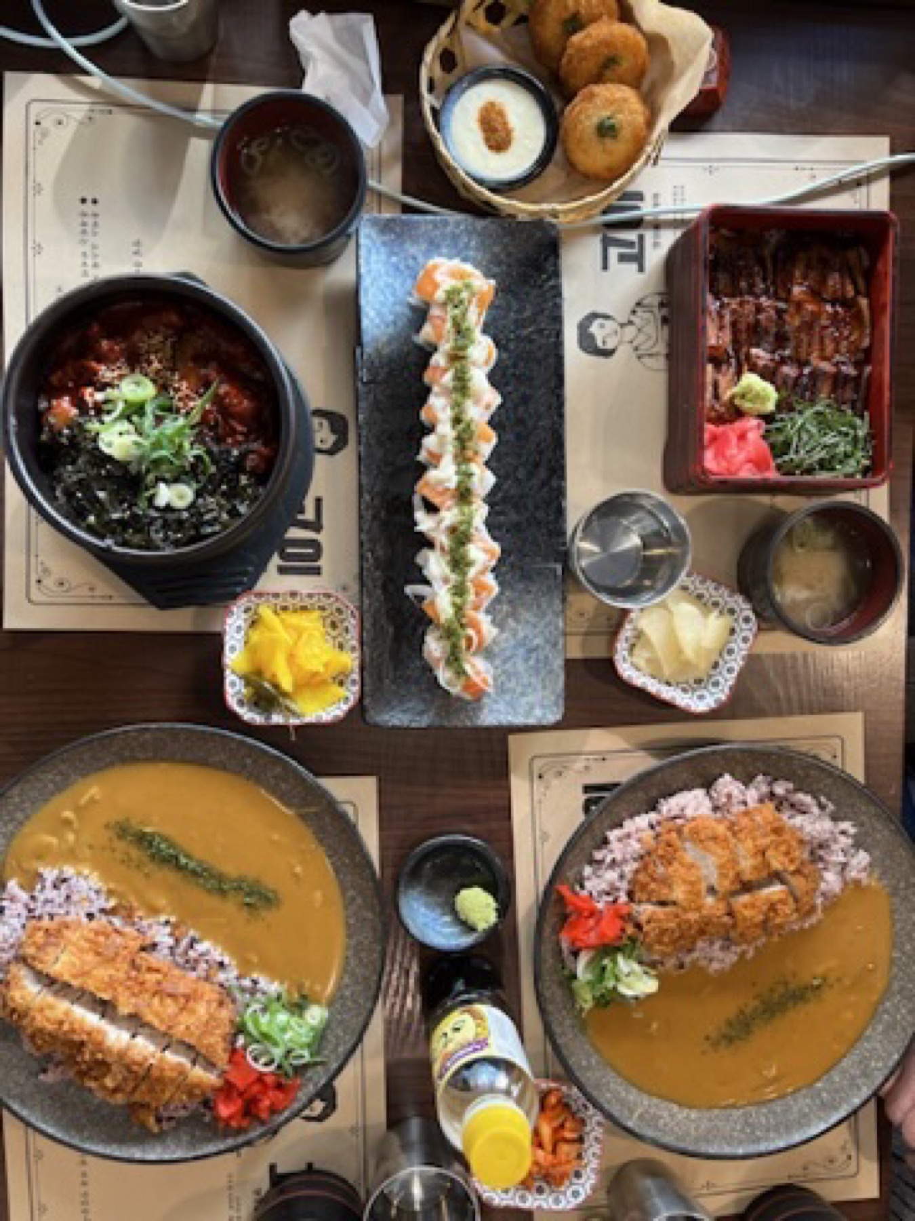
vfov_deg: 67.3
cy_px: 610
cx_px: 458
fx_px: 916
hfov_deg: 53.1
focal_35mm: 26
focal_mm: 5.7
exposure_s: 1/60
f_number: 1.5
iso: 80
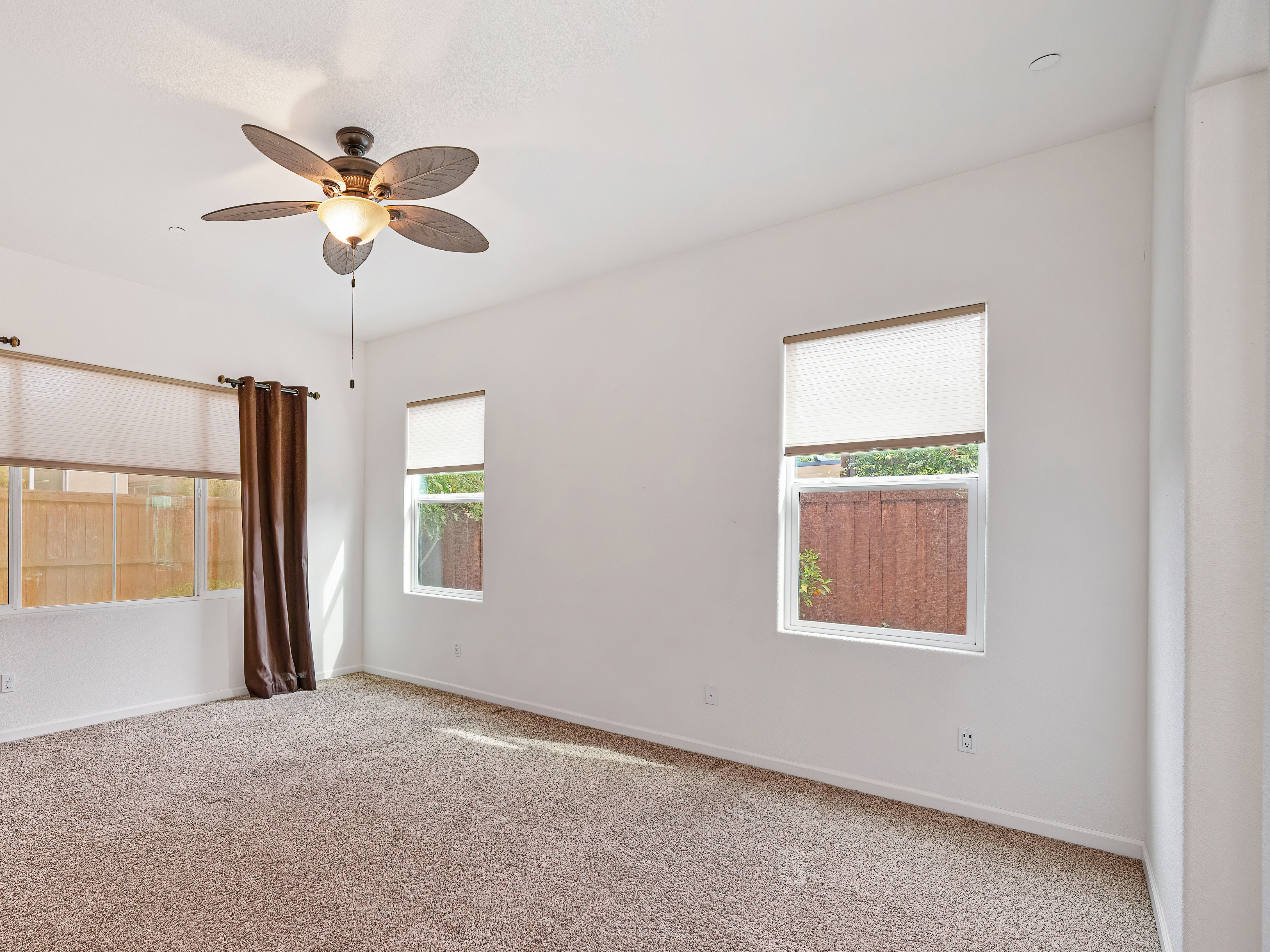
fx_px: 660
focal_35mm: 18
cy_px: 522
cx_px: 453
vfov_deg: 71.4
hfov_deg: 85.5
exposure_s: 1/100
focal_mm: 14
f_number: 6.3
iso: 640
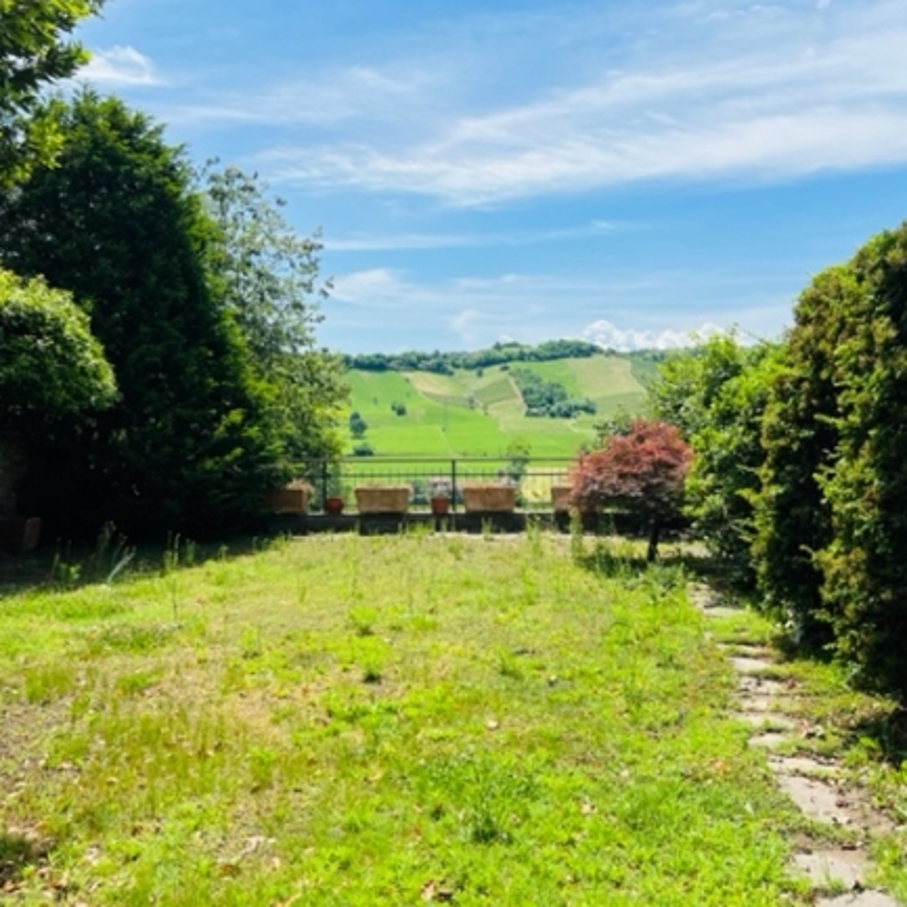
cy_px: 450
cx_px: 484
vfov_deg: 52.5
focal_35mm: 31
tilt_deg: -2.9
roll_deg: +1.0
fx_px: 919
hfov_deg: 52.5
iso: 50
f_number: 1.5
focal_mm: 5.7
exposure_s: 1/5076
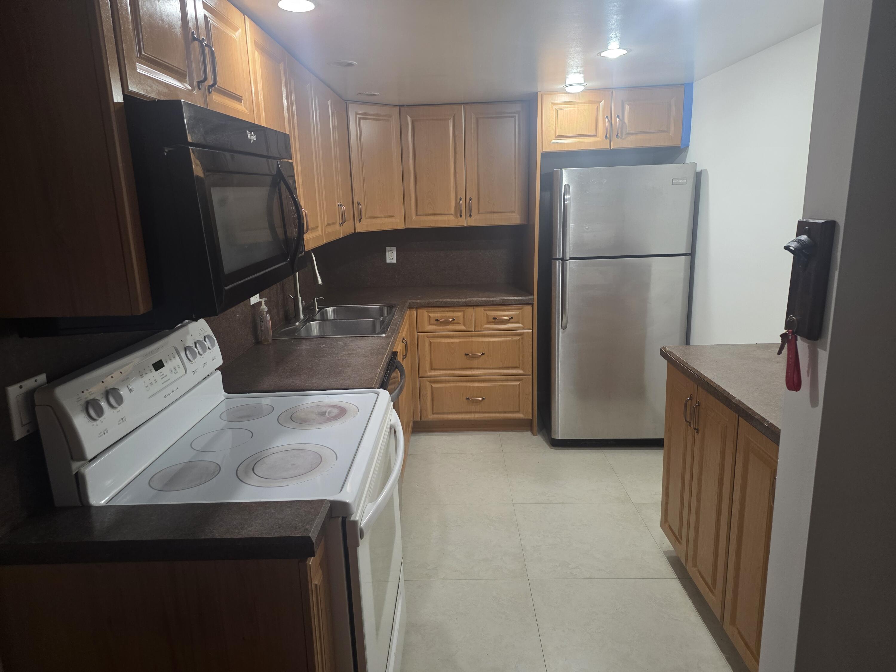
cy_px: 336
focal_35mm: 23
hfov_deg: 73.9
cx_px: 448
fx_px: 595
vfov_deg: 58.9
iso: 320
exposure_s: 1/120
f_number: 1.7
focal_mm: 6.25
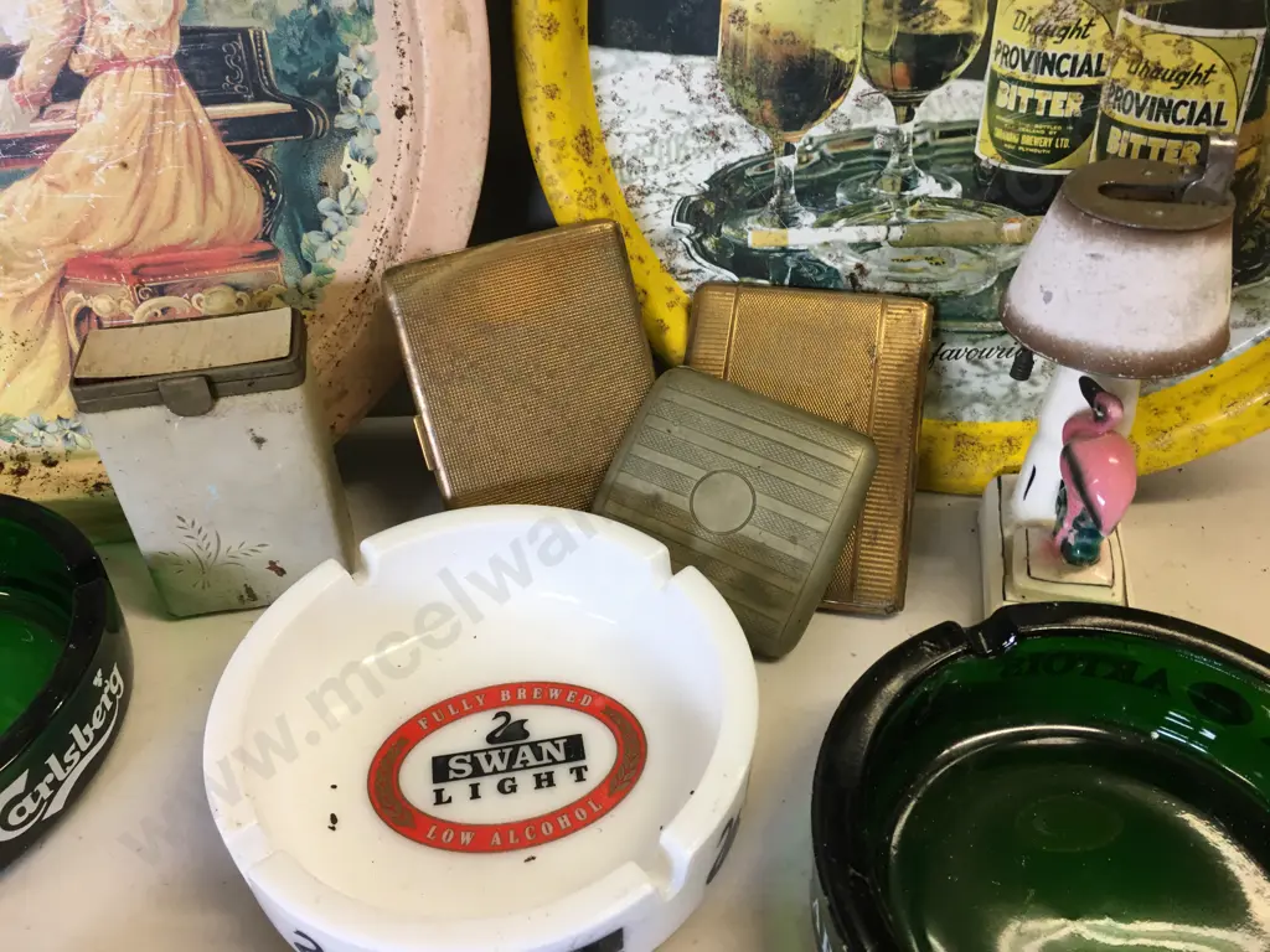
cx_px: 635
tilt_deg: -37.5
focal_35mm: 29
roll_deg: +0.9
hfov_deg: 61.7
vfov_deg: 48.2
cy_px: 476
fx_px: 1064
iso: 32
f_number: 2.2
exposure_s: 1/33
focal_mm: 4.15
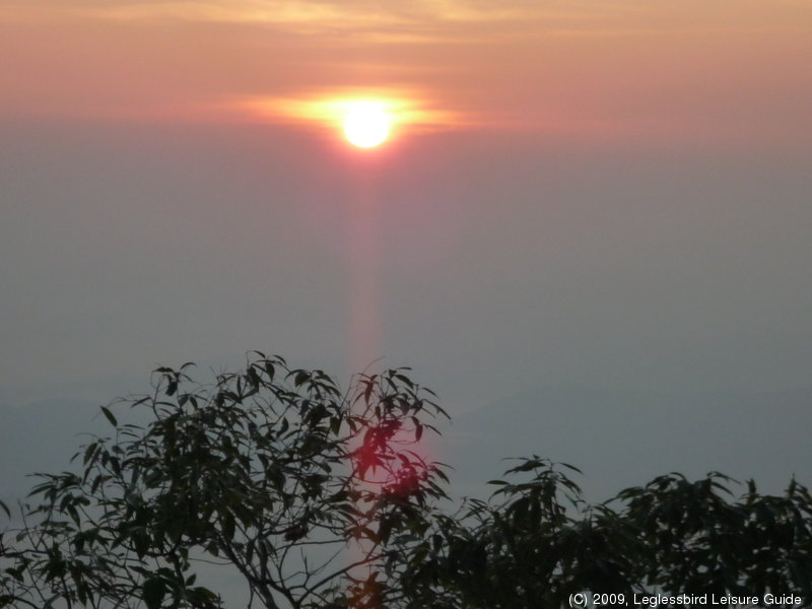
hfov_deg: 11.0
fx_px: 4222
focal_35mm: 180
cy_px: 304
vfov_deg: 8.2
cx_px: 406
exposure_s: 1/100
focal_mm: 22
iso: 160
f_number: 6.3
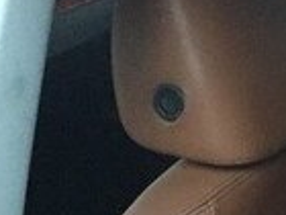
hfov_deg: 13.0
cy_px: 382
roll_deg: +2.4
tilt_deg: -30.3
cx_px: 517
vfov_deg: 10.2
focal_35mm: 137
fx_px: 1132
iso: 320
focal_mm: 4.15
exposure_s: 1/17
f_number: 2.2
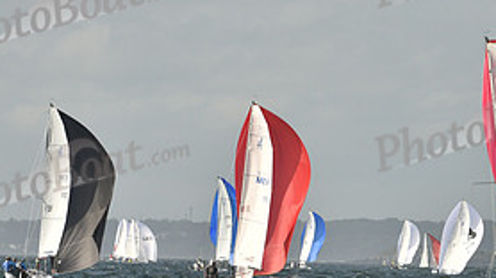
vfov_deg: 2.0
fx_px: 8057
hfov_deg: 3.5
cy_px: 243
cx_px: 284
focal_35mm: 613
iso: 320
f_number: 5
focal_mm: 280
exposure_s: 1/2500
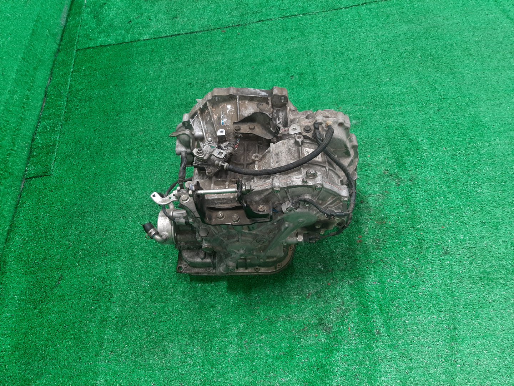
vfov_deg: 53.1
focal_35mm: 26
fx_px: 386
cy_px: 193
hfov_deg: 67.3
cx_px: 257
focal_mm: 3.93
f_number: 1.7
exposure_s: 1/50
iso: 155
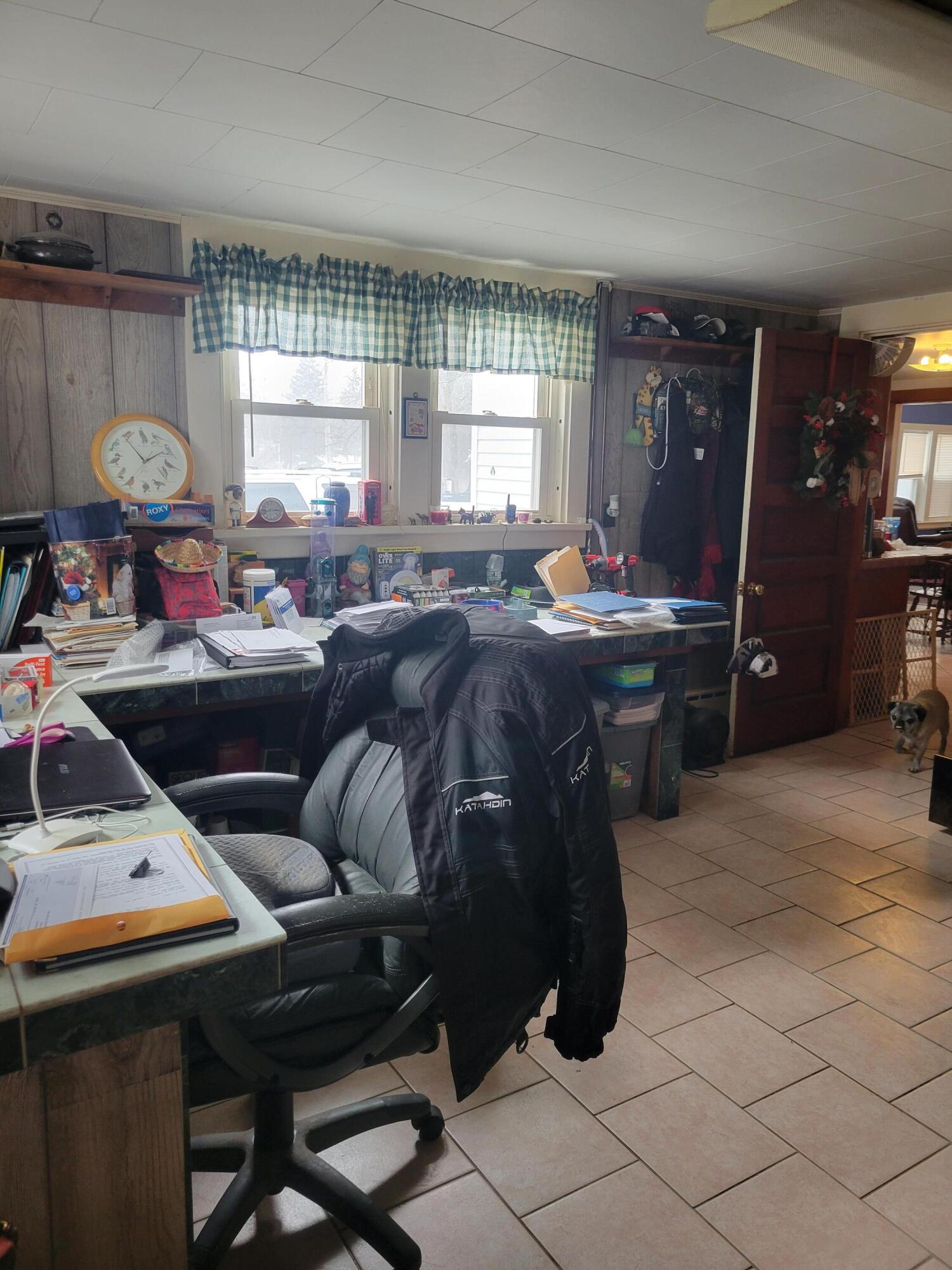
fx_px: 953
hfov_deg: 53.1
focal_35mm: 26
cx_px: 476
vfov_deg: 67.3
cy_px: 635
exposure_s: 1/120
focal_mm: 5.4
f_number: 1.8
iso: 200
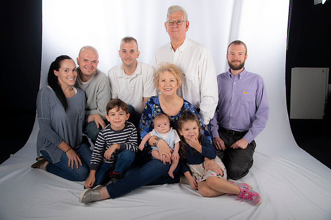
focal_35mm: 31
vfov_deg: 42.3
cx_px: 166
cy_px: 110
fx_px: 285
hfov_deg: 60.3
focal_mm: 31
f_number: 5.6
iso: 100
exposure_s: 1/200
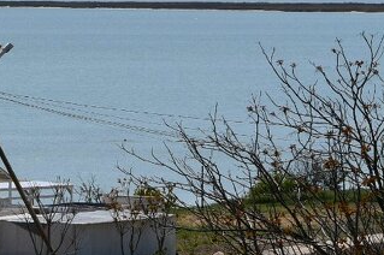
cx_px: -72
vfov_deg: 2.8
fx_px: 5179
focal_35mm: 486
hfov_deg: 4.2
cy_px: 66
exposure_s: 1/400
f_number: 10
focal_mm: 86
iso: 100
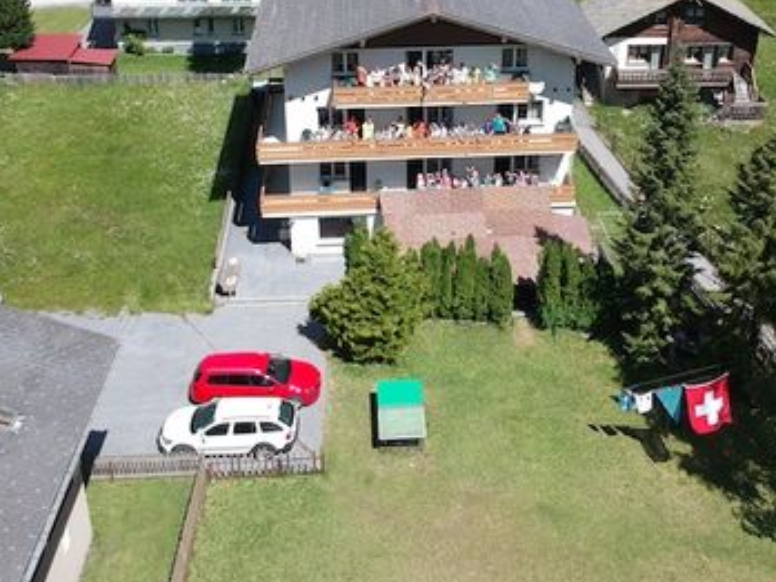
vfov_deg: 32.5
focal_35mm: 43
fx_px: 964
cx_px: 436
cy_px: 100
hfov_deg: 43.8
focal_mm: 4.49
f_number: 2.6
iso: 100
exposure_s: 1/800
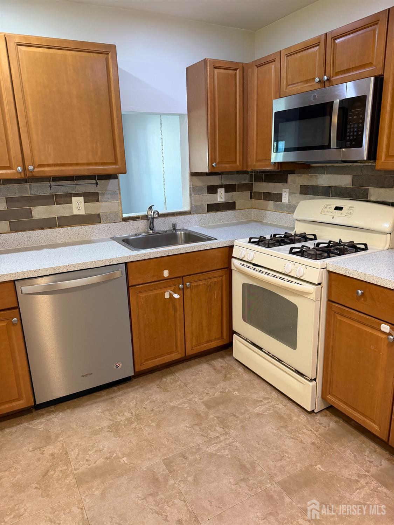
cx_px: 197
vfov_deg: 71.6
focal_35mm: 24
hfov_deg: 56.8
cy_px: 262
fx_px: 364
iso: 200
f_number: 1.78
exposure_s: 1/60
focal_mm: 6.76
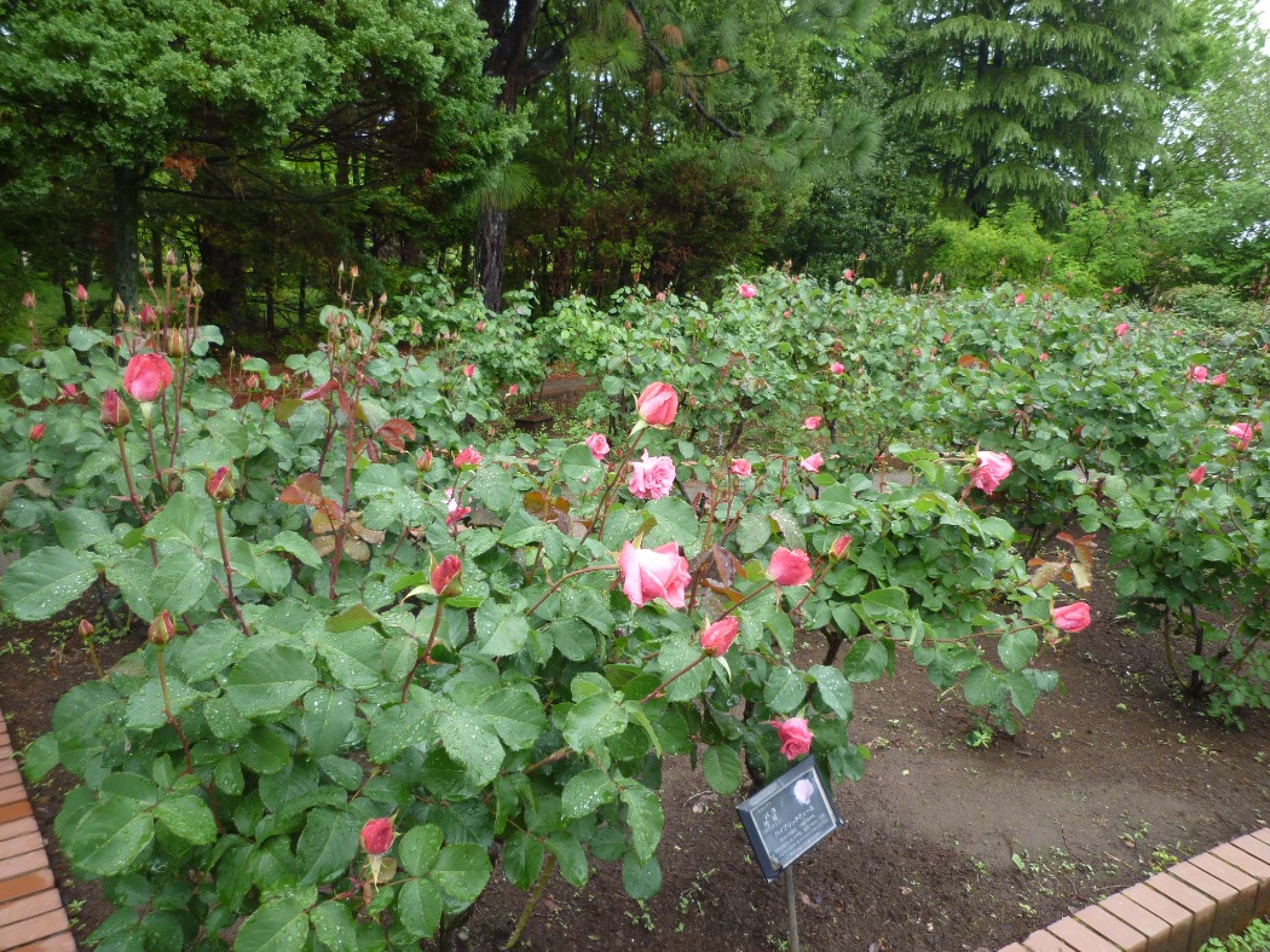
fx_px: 917
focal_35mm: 25
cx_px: 635
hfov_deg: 69.4
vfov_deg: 54.9
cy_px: 476
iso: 80
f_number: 2.8
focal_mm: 4.4
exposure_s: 1/80
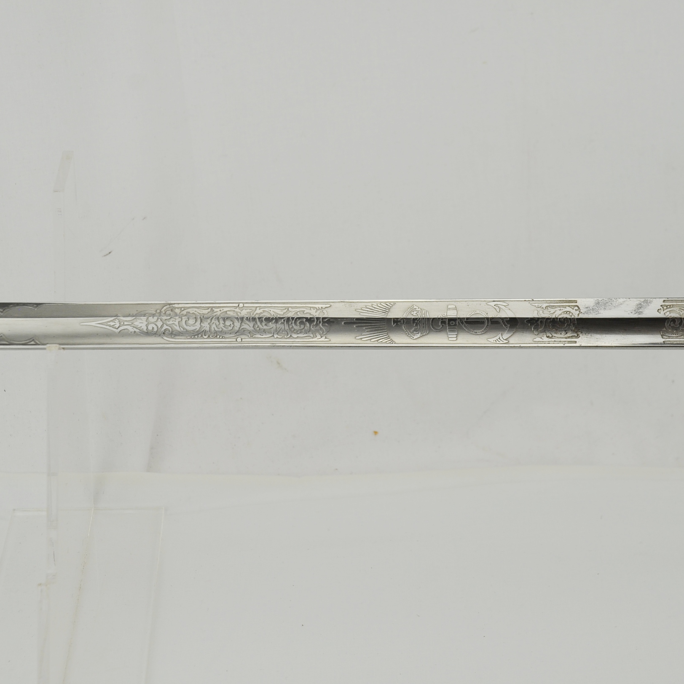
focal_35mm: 85
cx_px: 368
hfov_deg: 20.4
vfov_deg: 20.4
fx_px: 1900
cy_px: 341
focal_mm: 44
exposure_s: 1/125
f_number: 5.6
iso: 250
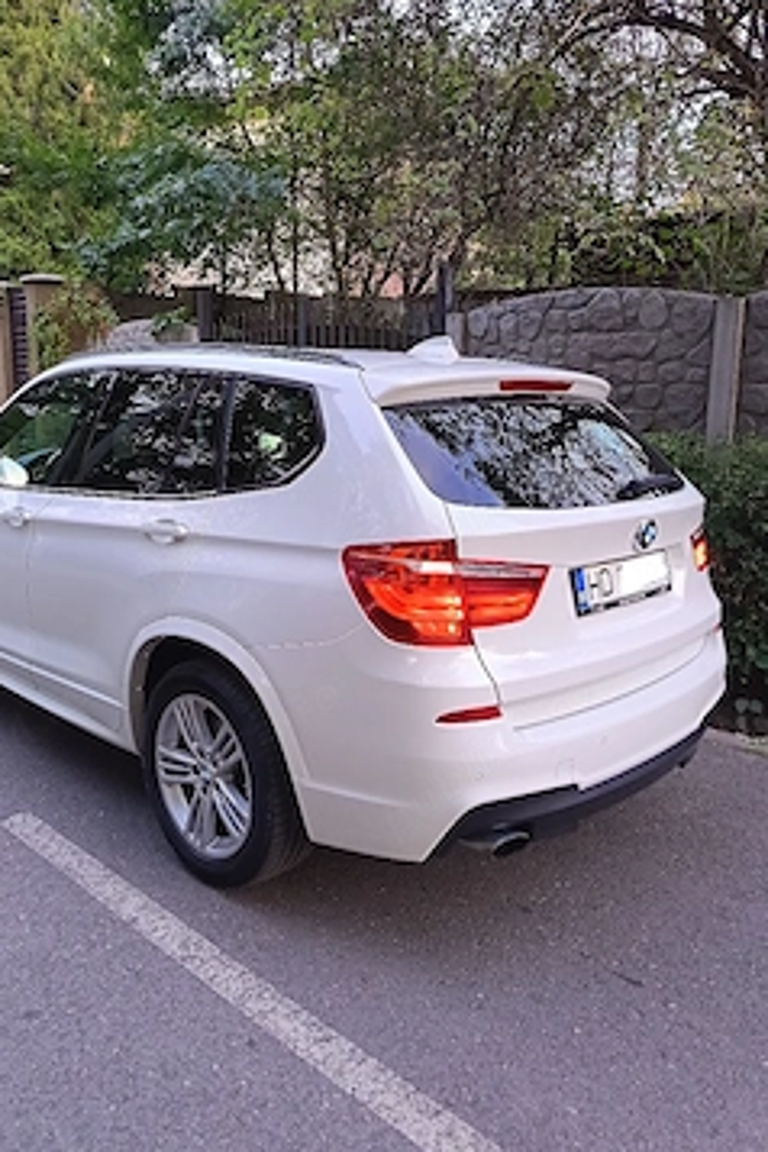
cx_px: 300
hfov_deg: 46.1
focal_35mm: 28
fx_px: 896
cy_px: 545
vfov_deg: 65.4
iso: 640
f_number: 1.75
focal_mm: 5.25
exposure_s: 1/50
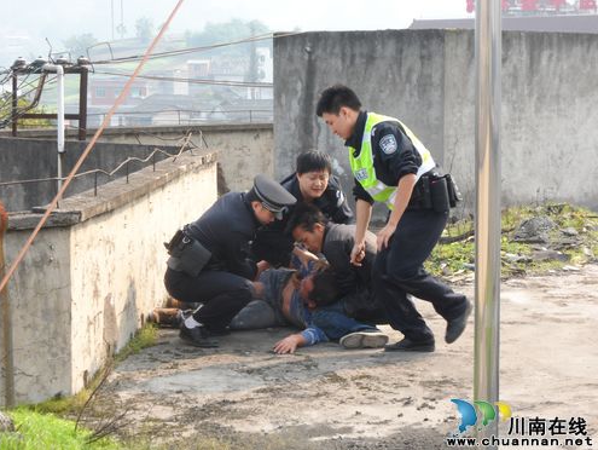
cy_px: 226
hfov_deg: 18.0
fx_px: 1884
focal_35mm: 109
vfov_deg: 13.6
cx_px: 301
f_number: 5.2
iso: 100
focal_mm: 19.8
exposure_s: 1/125
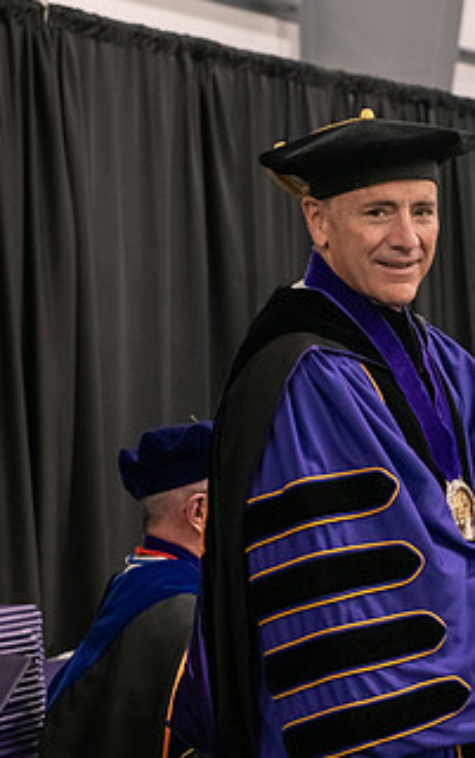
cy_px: 422
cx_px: 551
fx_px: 2668
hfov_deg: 10.0
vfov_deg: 16.2
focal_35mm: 129
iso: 2500
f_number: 5
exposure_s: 1/125
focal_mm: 70
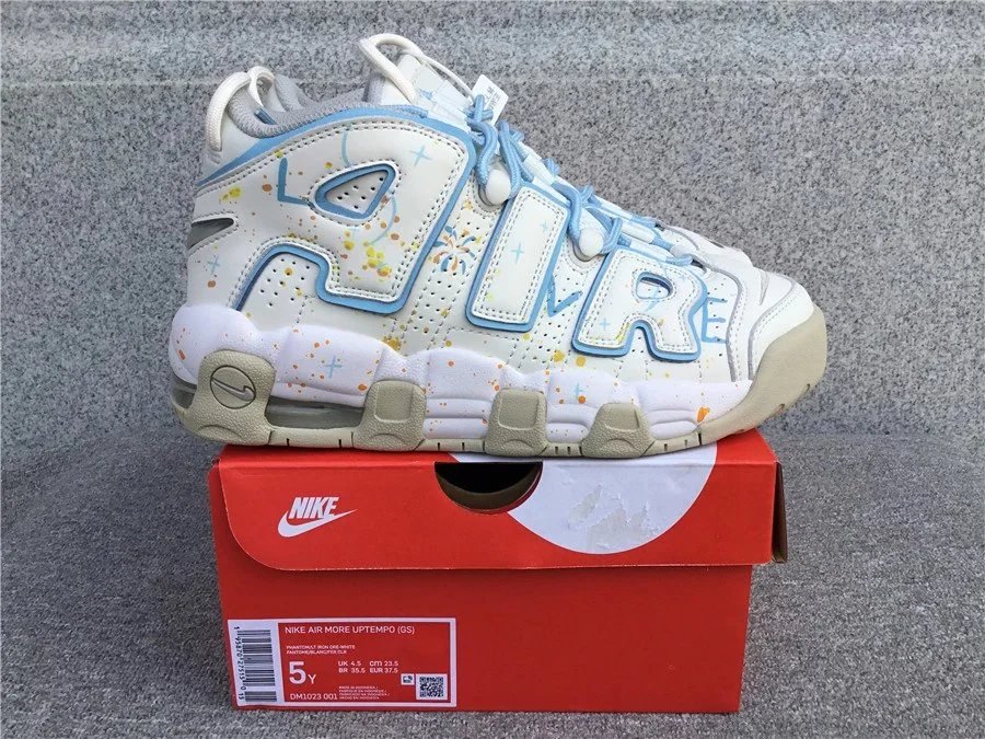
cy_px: 370
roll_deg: +0.8
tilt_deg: -18.1
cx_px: 492
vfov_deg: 45.4
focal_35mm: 31
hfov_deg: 58.4
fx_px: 882
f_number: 2.4
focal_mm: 3.3
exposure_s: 1/394
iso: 25
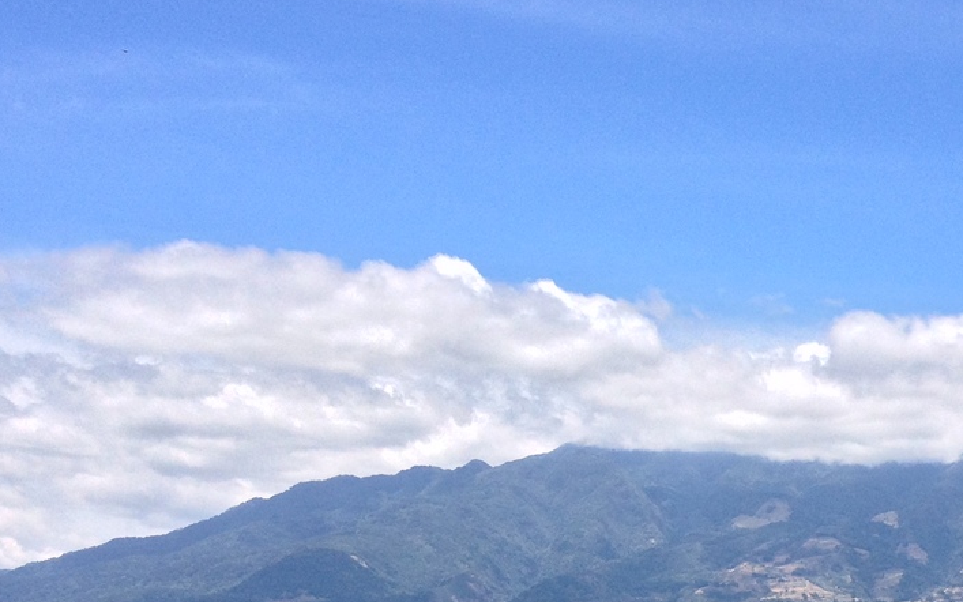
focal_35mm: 84
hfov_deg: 24.3
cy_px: 720
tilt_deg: -3.4
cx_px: 731
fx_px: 2205
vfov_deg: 15.0
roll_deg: -1.4
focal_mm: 4.28
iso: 50
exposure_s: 1/1623
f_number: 2.4
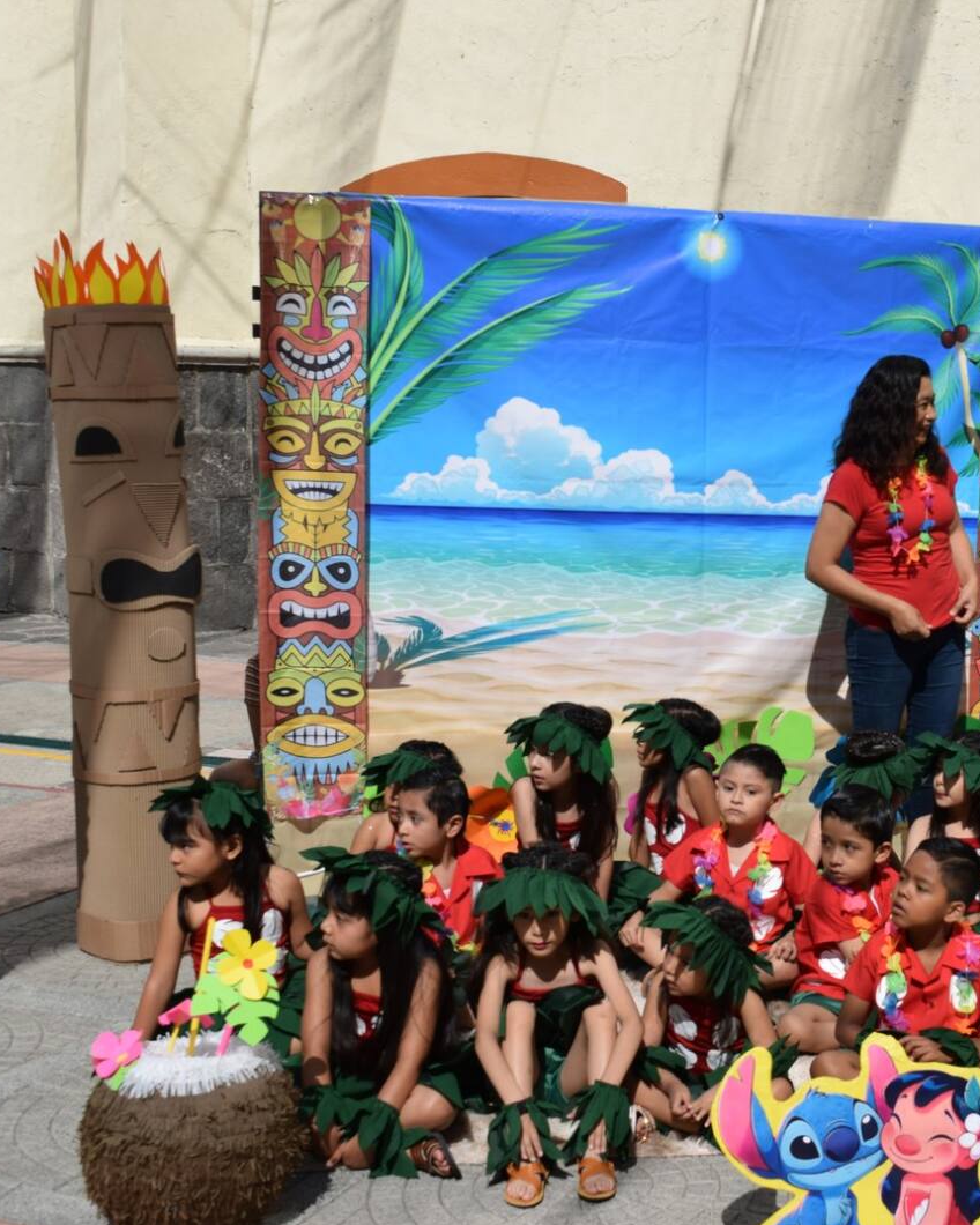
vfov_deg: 36.7
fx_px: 1849
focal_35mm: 51
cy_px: 614
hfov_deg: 28.9
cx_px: 803
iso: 200
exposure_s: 1/320
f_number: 9
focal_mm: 24
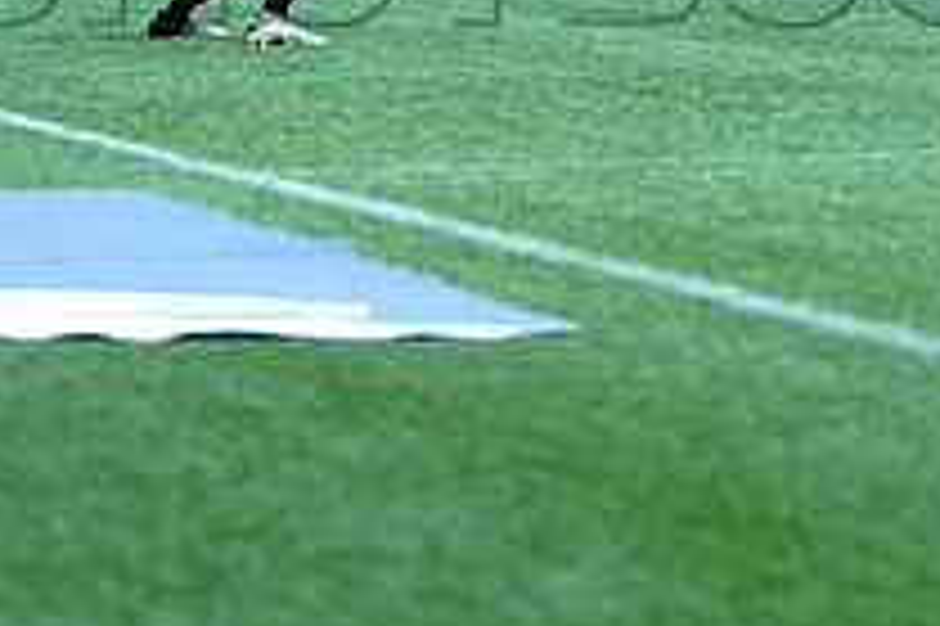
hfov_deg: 6.2
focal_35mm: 333
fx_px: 8688
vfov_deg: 4.1
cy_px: -97
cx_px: 792
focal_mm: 120
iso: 5000
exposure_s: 1/1600
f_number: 4
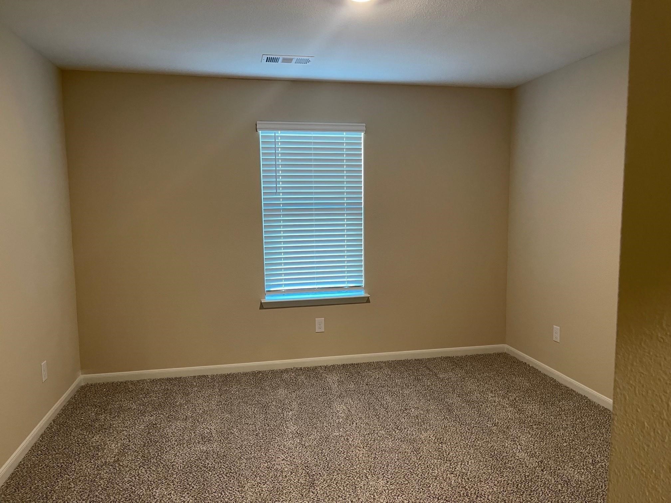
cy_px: 252
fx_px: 504
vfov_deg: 53.1
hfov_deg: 67.3
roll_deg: +0.9
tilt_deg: -4.4
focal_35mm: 26
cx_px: 336
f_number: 1.6
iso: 200
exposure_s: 1/60
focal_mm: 5.1
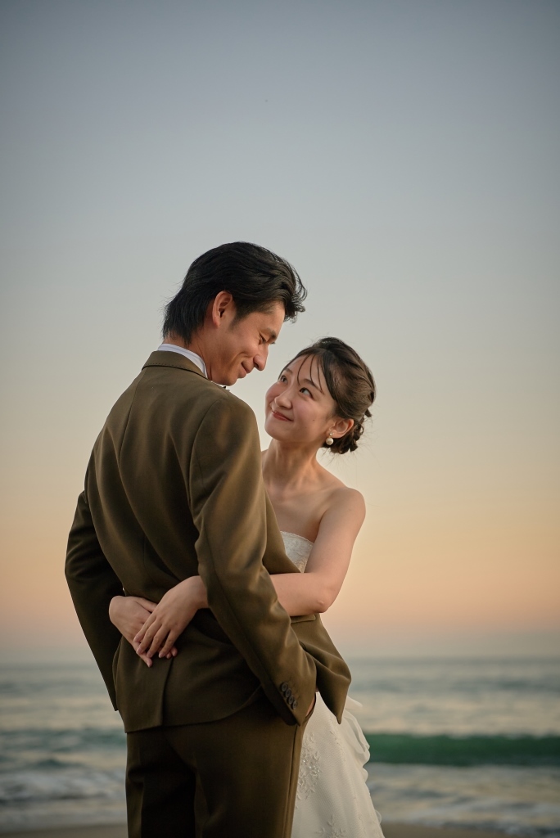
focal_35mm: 50
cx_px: 280
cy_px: 419
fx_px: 1165
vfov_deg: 39.6
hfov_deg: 27.0
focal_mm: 50
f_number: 2.2
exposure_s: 1/640
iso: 160
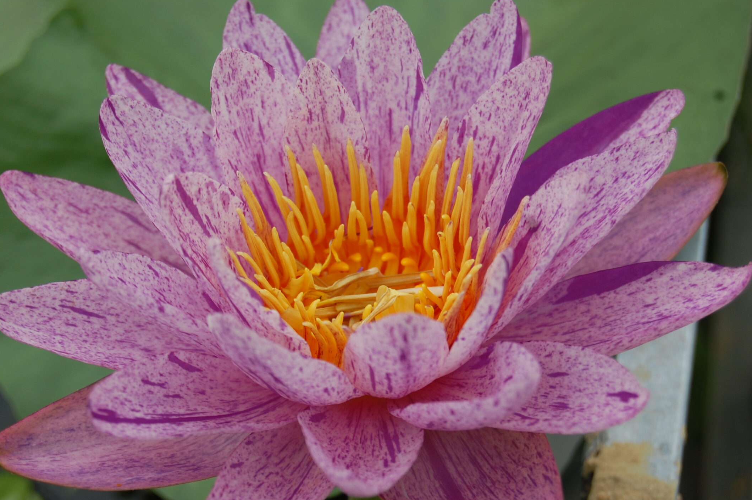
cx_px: 344
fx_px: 2079
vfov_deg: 13.7
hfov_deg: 20.5
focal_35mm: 100
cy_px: 276
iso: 200
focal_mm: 55
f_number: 8
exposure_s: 1/250
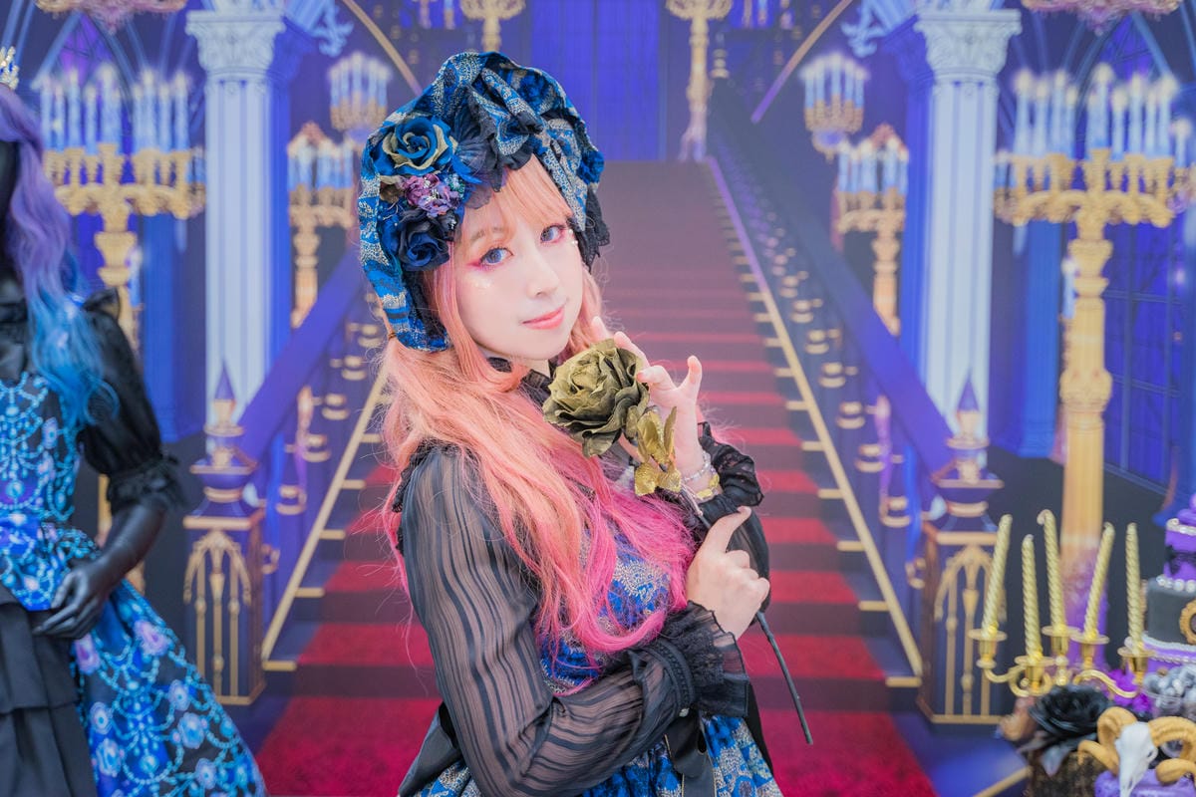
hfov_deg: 38.9
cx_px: 598
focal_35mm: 51
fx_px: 1694
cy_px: 398
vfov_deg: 26.5
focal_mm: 51
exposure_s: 1/250
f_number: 2.8
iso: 1000
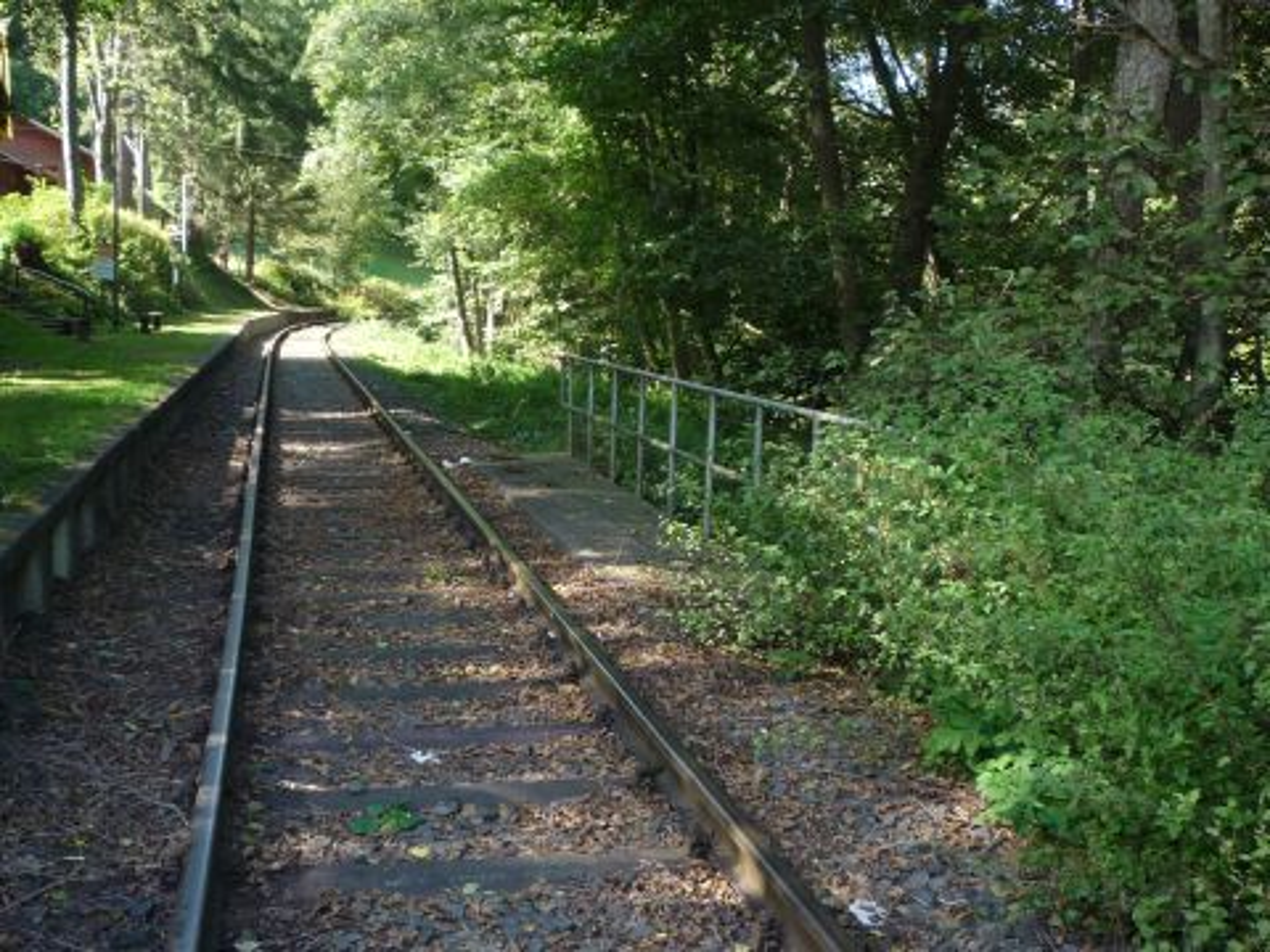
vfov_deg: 36.0
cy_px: 476
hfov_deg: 46.8
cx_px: 635
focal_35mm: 40
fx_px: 1468
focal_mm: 5.2
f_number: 3.3
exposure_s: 1/80
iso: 100
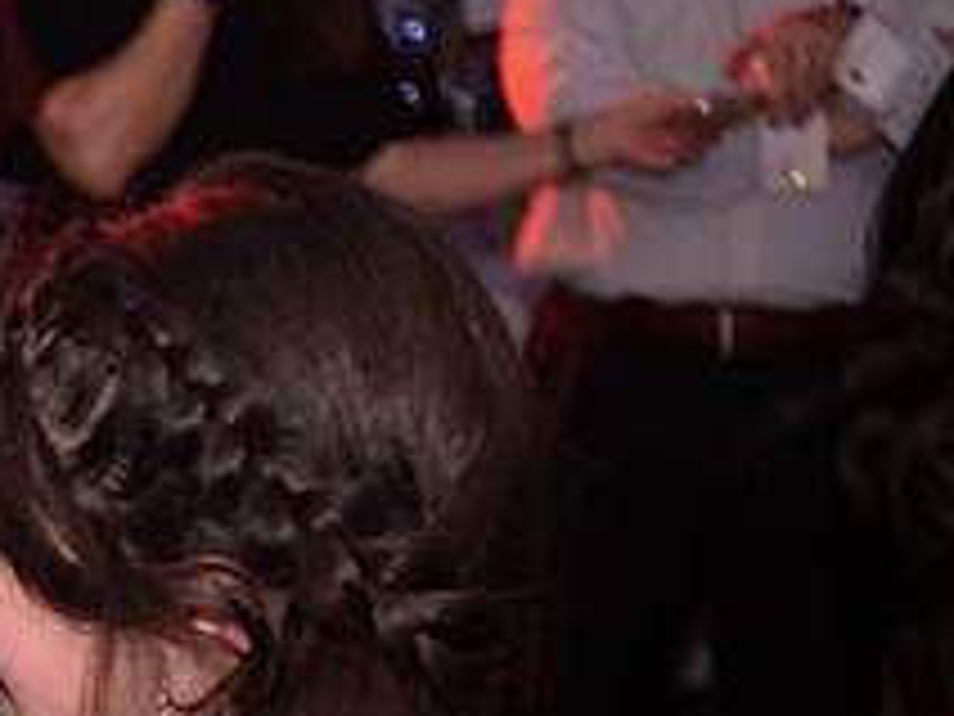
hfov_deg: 14.0
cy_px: 646
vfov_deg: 10.8
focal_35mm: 137
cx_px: -153
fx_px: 3776
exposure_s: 1/160
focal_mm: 25
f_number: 1.7
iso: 500
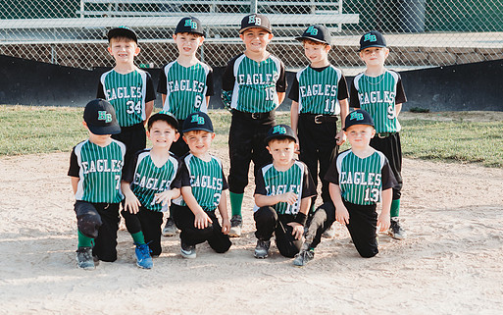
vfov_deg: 13.4
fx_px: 1344
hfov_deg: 21.2
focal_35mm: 98
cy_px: 146
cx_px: 245
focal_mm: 85
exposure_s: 1/1000
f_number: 4.5
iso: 320
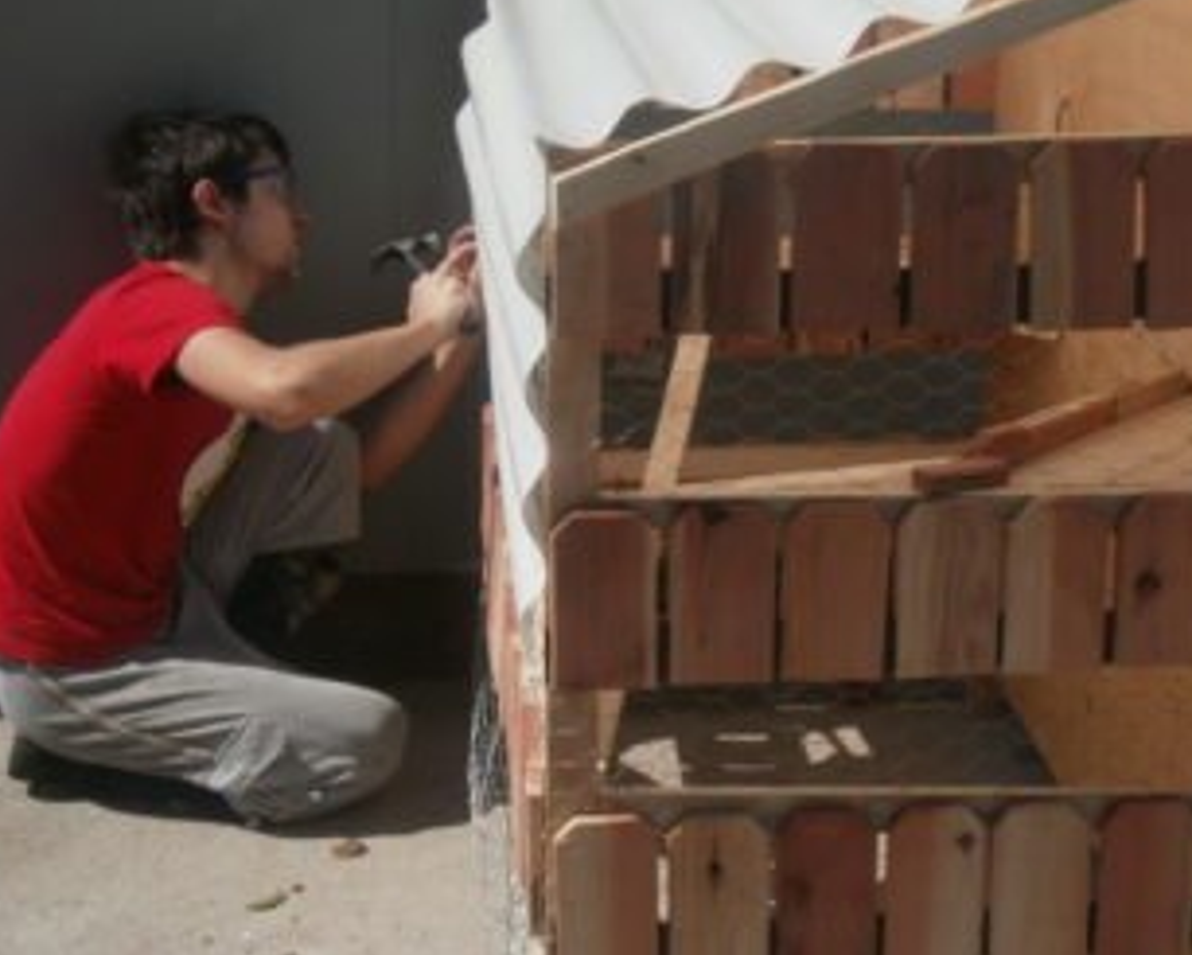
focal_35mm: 70
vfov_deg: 21.9
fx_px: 2470
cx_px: 771
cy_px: 460
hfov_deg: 27.0
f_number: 10.1
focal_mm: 7.61
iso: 100
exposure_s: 1/250
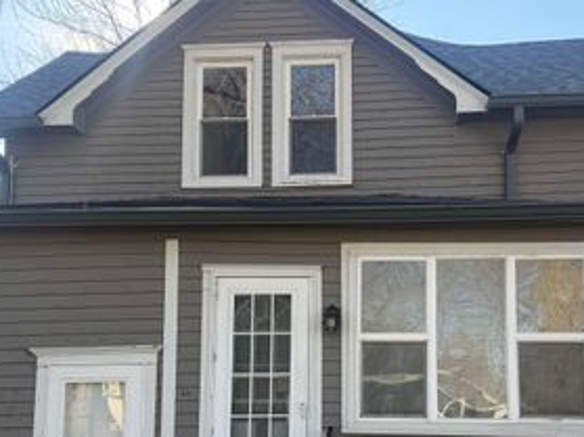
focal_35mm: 43
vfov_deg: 33.0
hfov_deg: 43.4
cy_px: 325
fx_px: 725
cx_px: 375
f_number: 1.78
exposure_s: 1/1174
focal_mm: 6.76
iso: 100
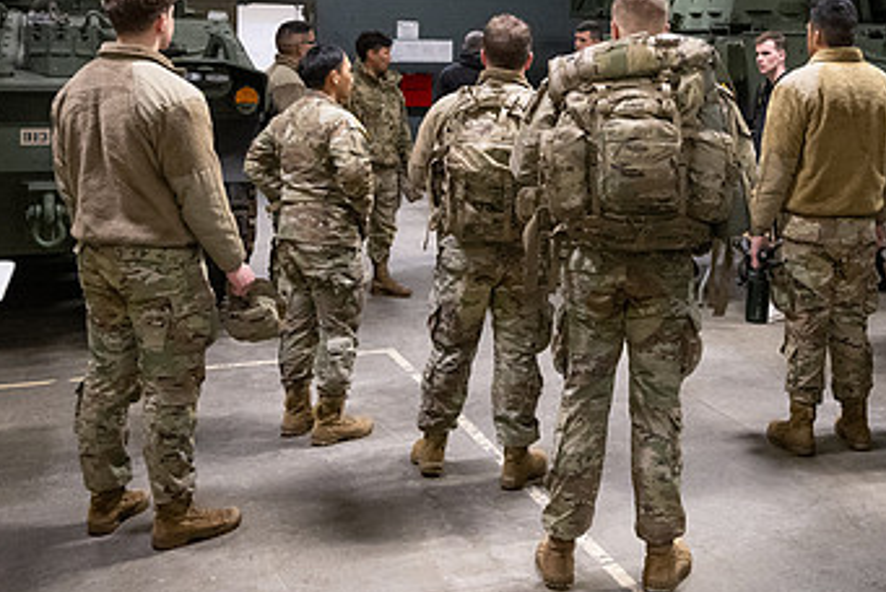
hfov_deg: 41.2
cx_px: 614
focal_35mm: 47
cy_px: 143
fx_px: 1158
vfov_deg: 28.3
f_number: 4
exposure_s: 1/250
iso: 2500
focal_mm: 20
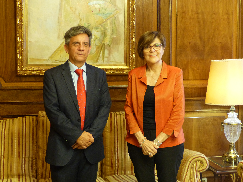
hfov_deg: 28.2
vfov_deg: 21.3
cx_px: 122
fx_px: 484
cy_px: 91
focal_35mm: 69
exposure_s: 1/15
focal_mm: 12.5
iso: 400
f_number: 2.8
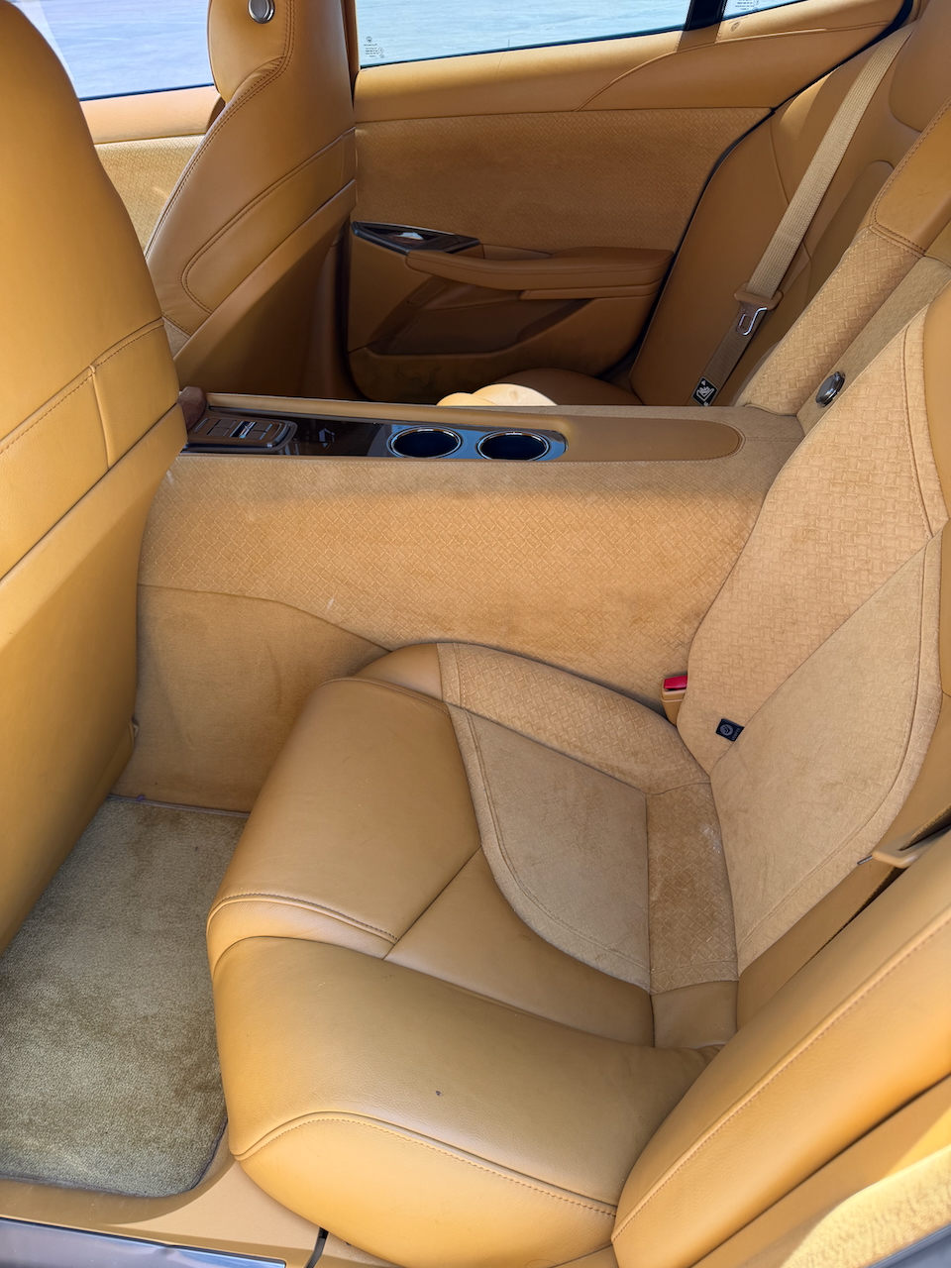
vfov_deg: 71.6
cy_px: 634
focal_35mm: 24
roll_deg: +1.5
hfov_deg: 56.8
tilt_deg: -38.3
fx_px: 879
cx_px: 476
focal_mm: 6.76
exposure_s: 1/187
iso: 80
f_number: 1.78
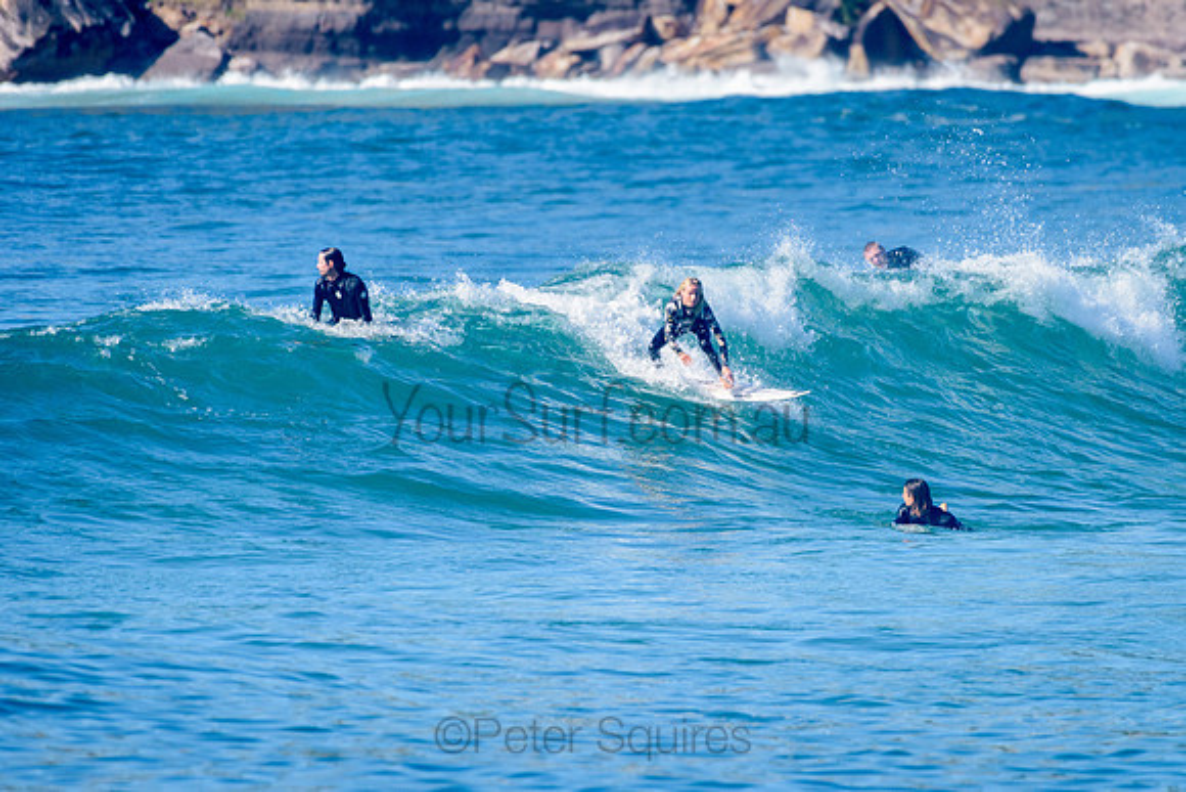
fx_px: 20192
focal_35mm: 613
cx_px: 695
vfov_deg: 2.2
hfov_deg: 3.4
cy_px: 362
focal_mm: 500
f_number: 5.6
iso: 320
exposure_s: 1/2000
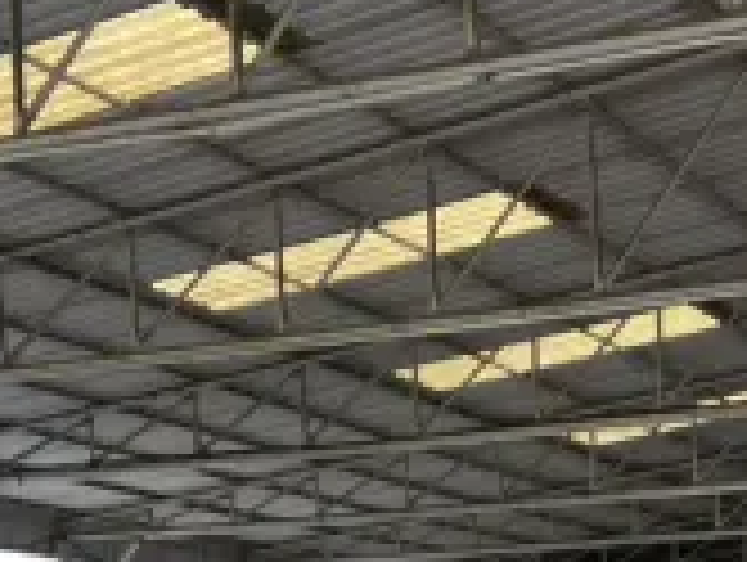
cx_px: 500
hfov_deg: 19.5
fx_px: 2161
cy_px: 904
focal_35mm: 100
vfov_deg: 13.7
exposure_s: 1/201
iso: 40
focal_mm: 5.7
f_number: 1.5
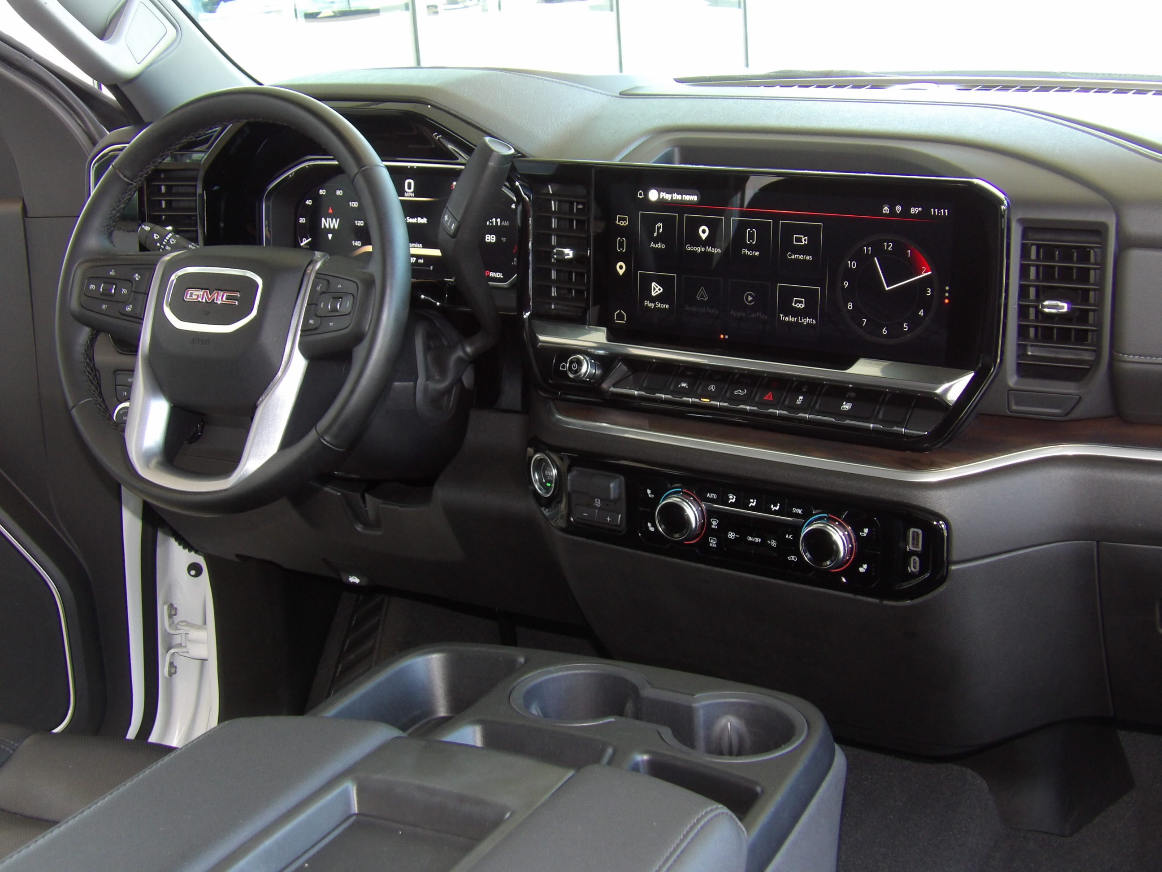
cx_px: 581
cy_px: 436
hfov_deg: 41.2
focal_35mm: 46
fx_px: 1544
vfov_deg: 31.5
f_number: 3.8
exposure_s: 1/29
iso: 250
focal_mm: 8.2
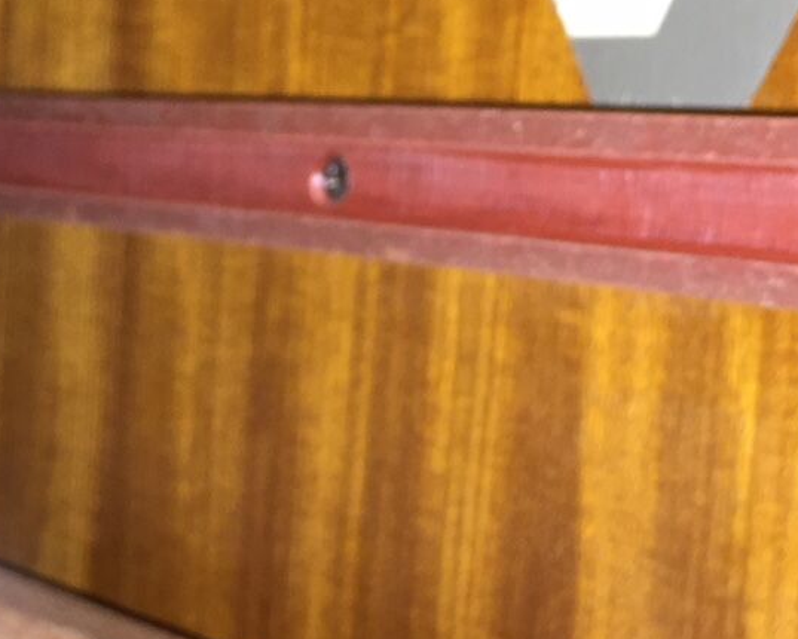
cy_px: 352
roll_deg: -3.1
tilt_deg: -4.9
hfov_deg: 22.1
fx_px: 2032
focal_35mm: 86
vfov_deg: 17.9
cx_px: 266
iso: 64
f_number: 2.2
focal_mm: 4.15
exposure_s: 1/33
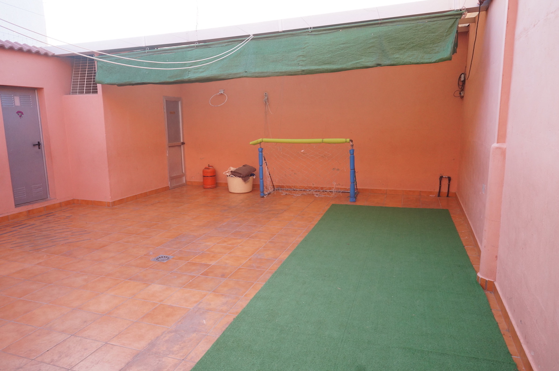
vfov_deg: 53.0
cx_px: 280
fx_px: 372
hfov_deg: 73.8
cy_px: 186
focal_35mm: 24
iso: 640
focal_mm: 16
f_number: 8
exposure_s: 1/60
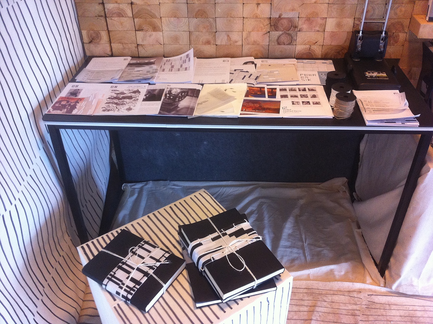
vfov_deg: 40.6
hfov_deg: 52.7
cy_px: 162
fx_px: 437
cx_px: 216
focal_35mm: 35
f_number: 2.8
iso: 200
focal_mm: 3.85
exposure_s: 1/15
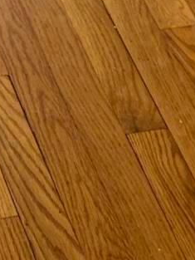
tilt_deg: -47.4
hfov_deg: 8.8
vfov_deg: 11.9
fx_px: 1246
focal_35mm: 166
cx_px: -89
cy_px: 120
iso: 400
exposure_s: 1/30
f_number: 1.8
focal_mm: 4.25
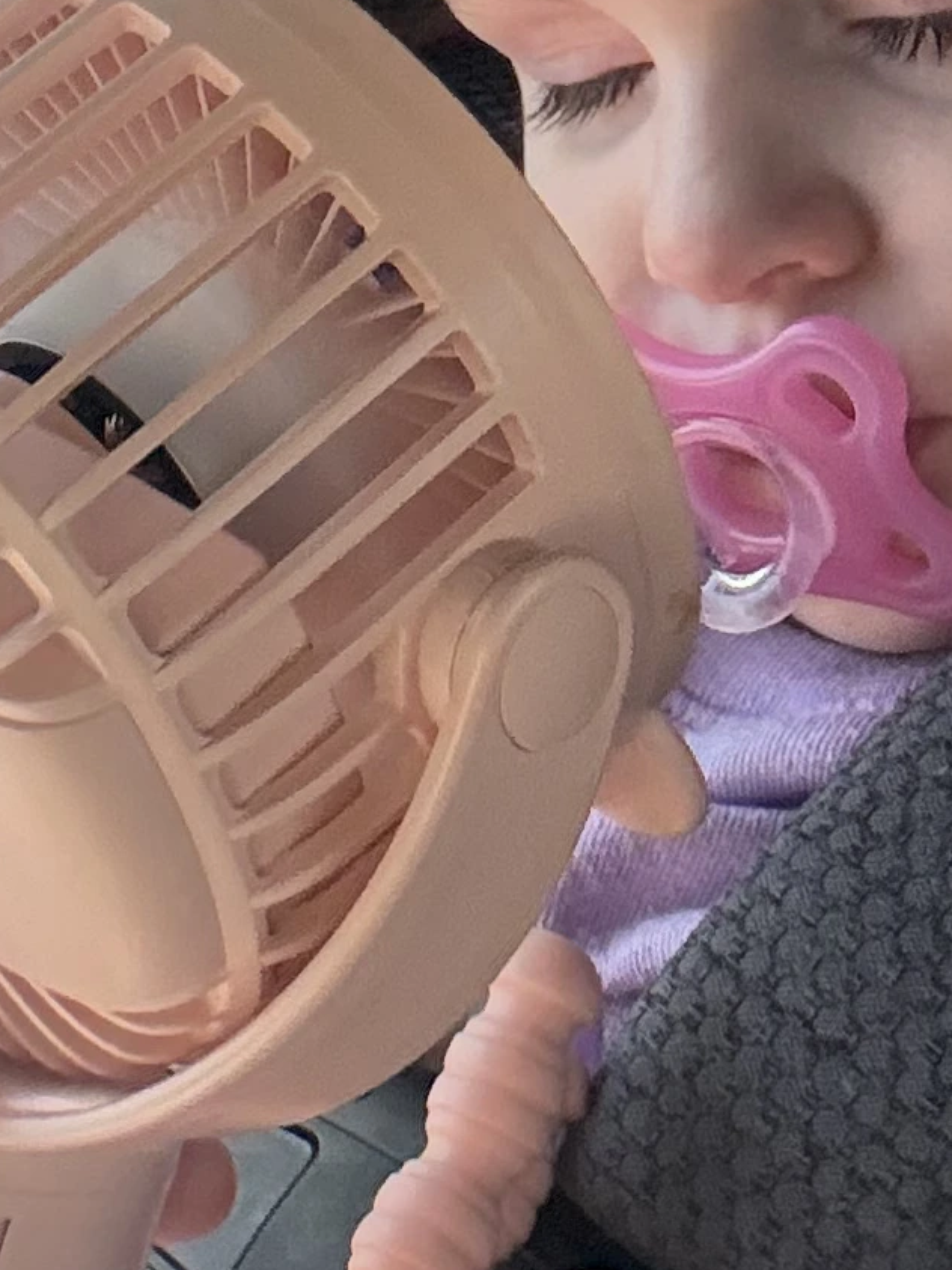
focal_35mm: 110
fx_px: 4035
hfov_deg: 13.4
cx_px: 572
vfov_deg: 17.3
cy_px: -155
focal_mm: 2.69
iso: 80
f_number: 1.9
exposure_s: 1/81
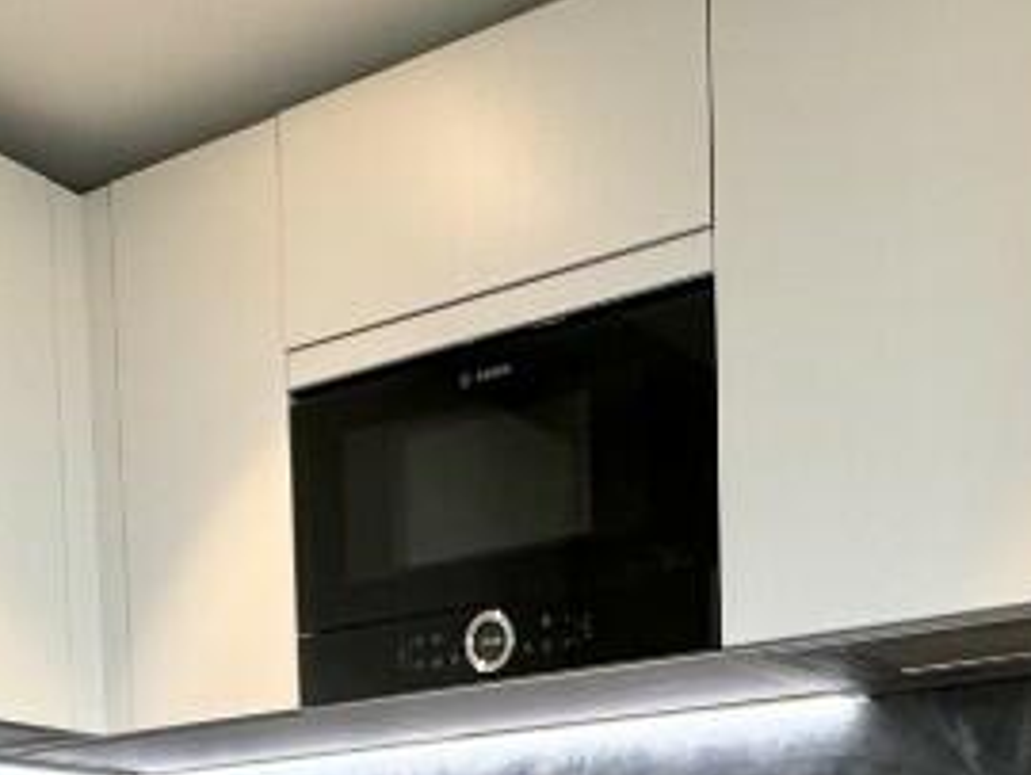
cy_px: 1092
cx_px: 657
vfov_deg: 23.3
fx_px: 1580
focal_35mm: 53
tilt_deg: -3.7
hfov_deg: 35.9
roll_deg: +1.4
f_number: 2.2
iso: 200
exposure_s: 1/50
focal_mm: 2.22
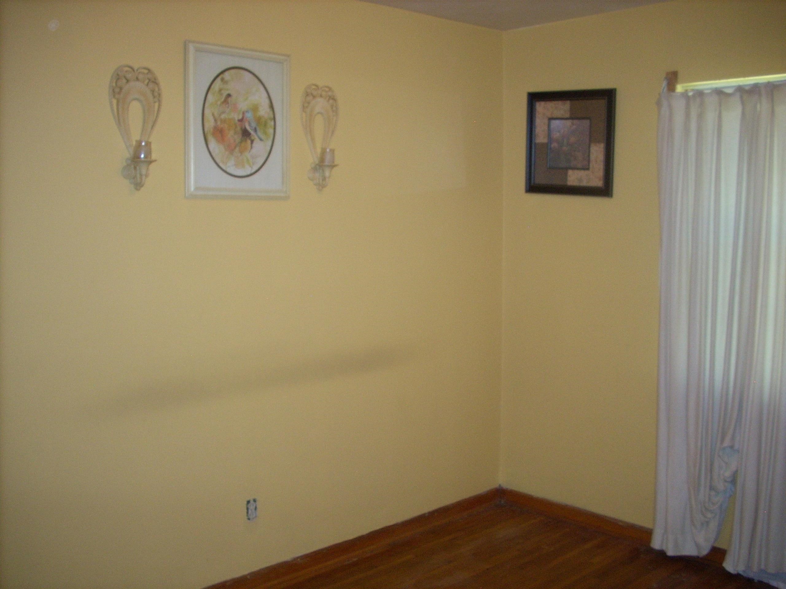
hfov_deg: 50.1
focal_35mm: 37
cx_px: 393
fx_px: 840
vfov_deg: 38.7
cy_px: 294
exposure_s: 1/60
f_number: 2.8
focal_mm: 6.2
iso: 200
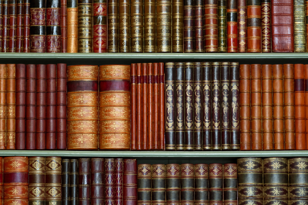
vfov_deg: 8.7
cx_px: 154
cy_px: 102
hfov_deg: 13.1
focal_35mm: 158
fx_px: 1346
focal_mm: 105
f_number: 2.8
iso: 400
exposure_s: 1/10
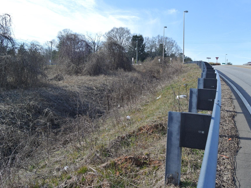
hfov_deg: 48.9
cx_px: 141
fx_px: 275
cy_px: 93
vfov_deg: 37.7
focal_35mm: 38
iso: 100
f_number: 5.6
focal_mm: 13
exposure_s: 1/320
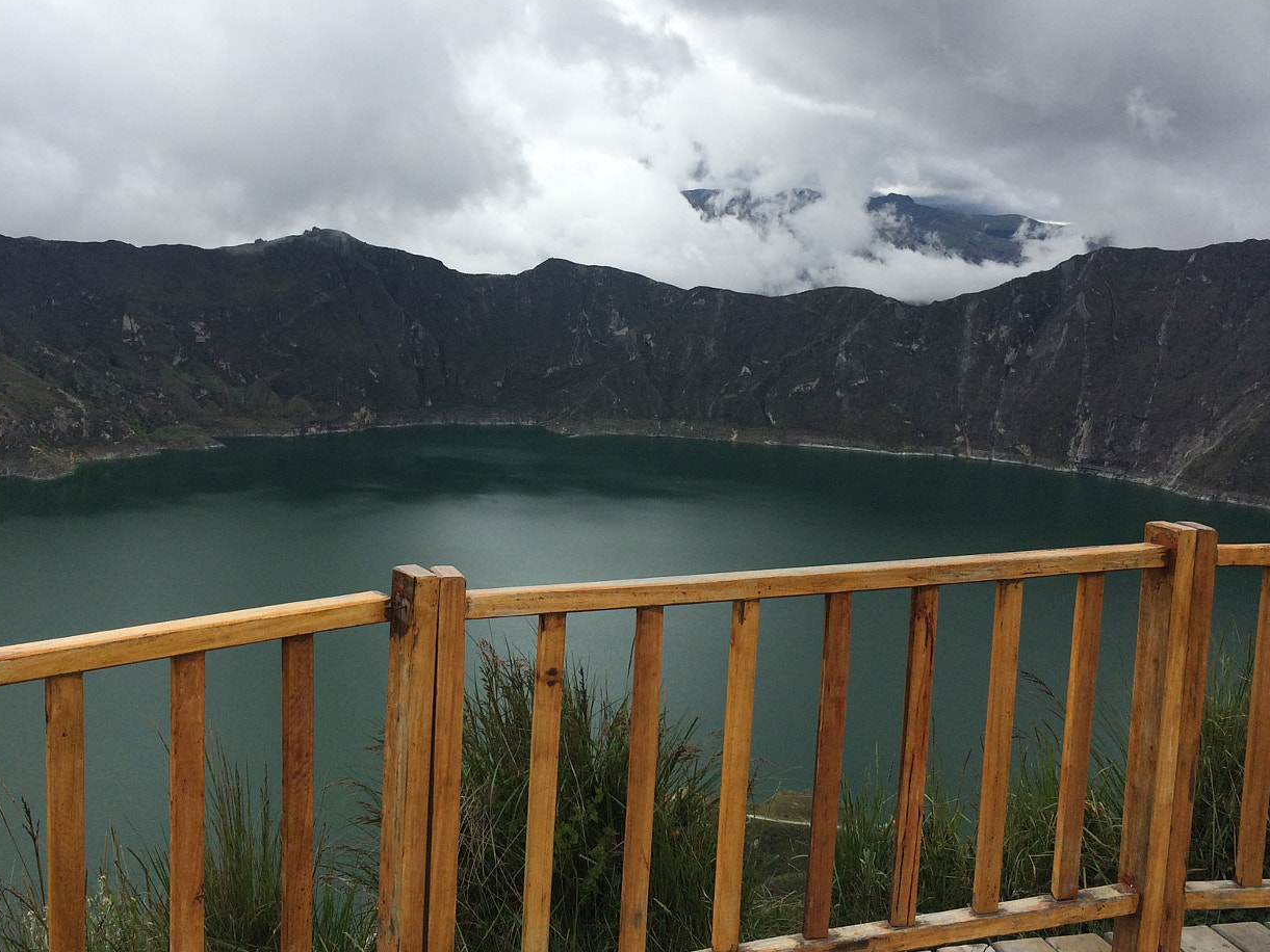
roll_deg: -1.6
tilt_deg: -10.0
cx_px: 554
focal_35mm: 38
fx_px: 1394
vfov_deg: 37.7
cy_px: 428
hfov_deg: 48.9
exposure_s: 1/2564
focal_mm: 4.15
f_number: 2.2
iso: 32
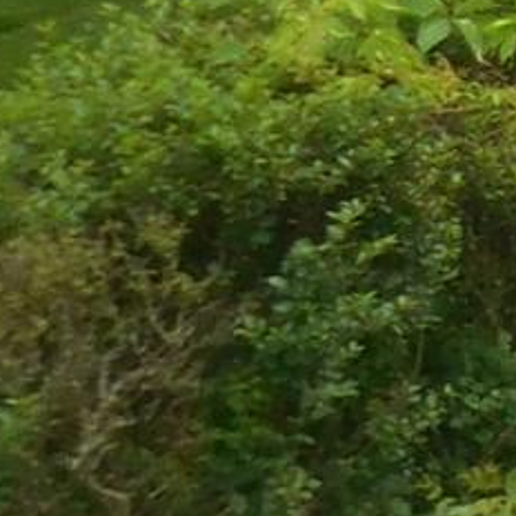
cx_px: 1924
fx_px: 3289
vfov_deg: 8.6
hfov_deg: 7.2
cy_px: -420
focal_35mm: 195
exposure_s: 1/500
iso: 125
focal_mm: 4.5
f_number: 3.3
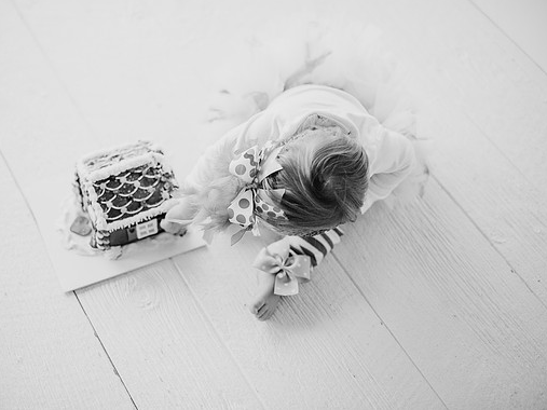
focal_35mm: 55
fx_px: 869
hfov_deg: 34.9
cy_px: 202
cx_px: 242
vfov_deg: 26.5
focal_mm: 50
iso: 640
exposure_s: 1/640
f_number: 1.8
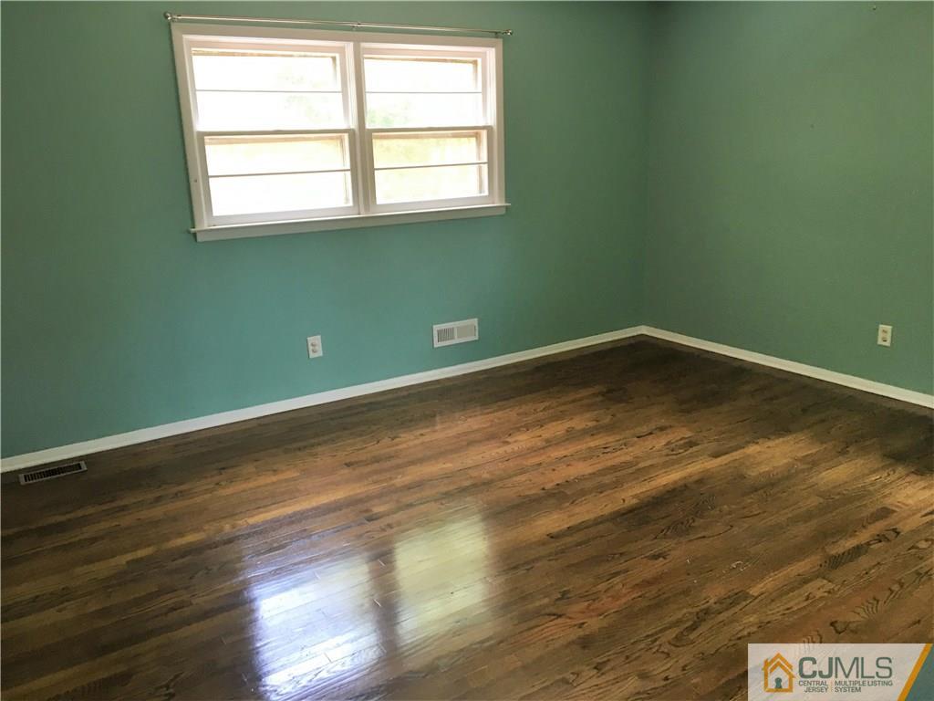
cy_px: 350
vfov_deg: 48.2
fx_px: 782
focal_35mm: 29
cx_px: 467
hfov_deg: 61.7
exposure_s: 1/30
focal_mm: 4.15
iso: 80
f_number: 2.2
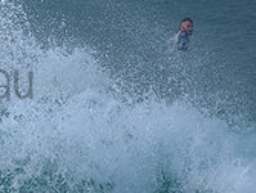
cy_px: 64
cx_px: -129
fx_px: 12562
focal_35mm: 1695
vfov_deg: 0.9
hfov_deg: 1.2
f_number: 5.6
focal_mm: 500
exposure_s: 1/2000
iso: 320
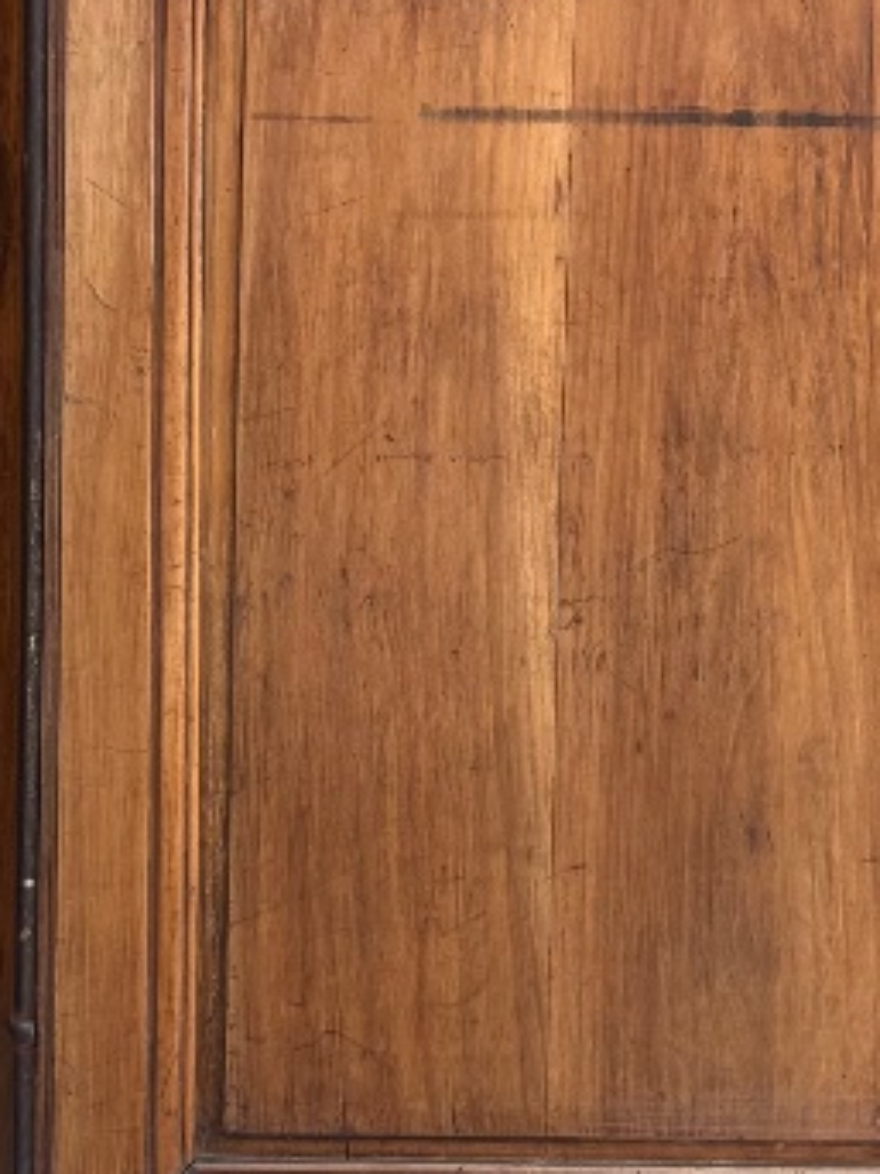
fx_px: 3086
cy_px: -332
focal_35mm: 91
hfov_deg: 15.3
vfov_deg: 19.9
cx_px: 1192
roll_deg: +0.4
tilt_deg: -6.3
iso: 64
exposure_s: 1/352
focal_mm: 5.96
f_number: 1.6
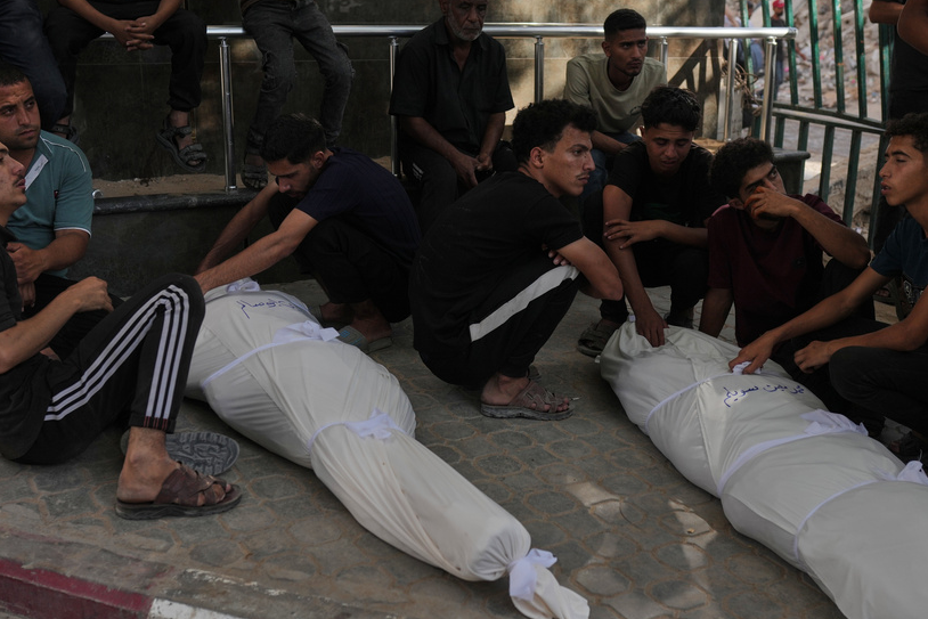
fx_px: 1134
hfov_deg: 44.5
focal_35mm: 44
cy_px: 326
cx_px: 487
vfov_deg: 30.5
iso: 320
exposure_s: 1/2500
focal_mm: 35
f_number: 3.2
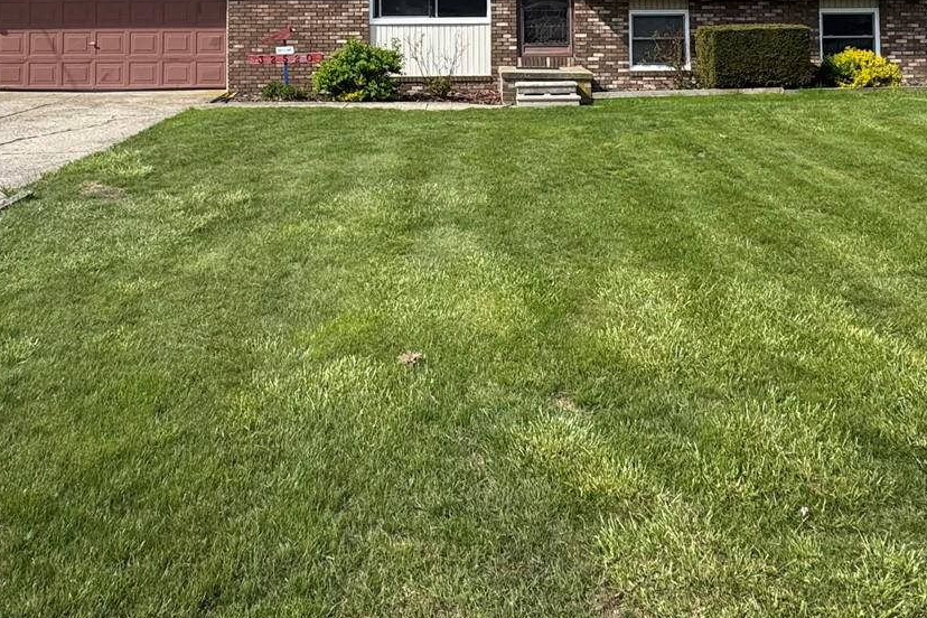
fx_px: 927
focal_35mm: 36
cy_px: -32
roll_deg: +1.3
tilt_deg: +2.4
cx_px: 459
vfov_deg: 33.1
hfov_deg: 53.1
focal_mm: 2.22
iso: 40
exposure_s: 1/1299
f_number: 2.2
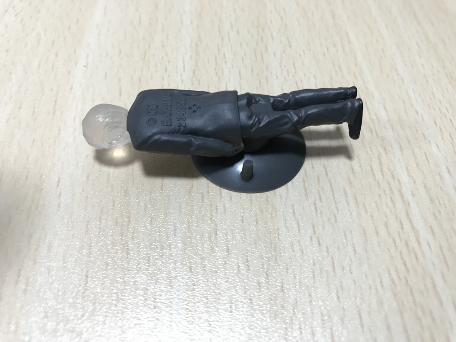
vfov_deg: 49.7
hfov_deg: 63.4
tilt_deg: -52.1
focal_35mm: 28
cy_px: 171
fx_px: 369
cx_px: 228
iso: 40
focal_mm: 3.99
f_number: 1.8
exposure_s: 1/20
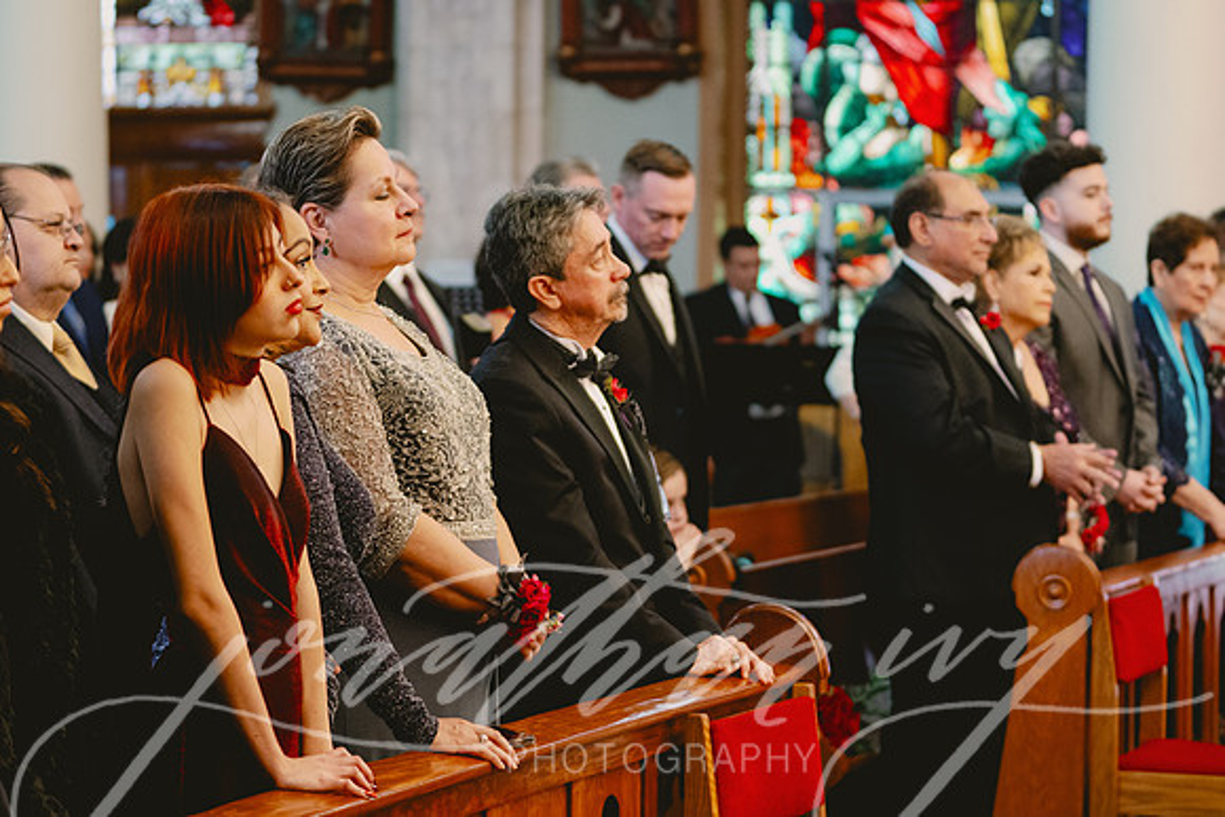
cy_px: 408
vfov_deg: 13.0
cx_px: 612
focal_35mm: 105
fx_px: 3574
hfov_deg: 19.5
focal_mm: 70
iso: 2500
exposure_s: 1/125
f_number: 2.8
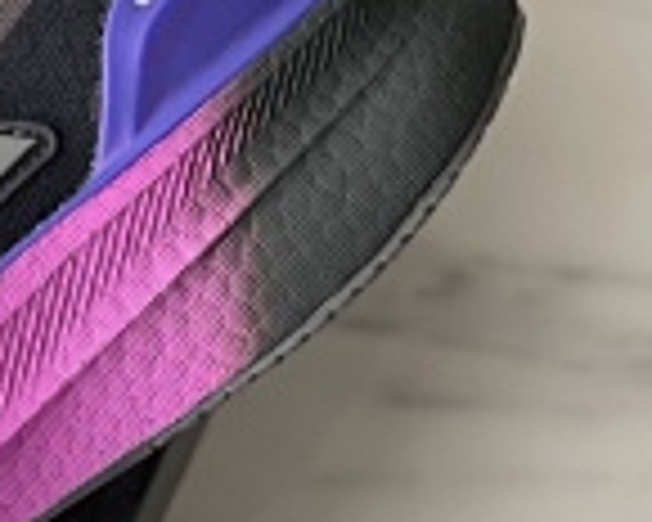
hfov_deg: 8.7
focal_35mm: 216
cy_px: 88
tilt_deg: -77.7
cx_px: -382
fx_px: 4168
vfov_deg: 7.1
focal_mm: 7.5
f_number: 2.2
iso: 160
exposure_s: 1/40
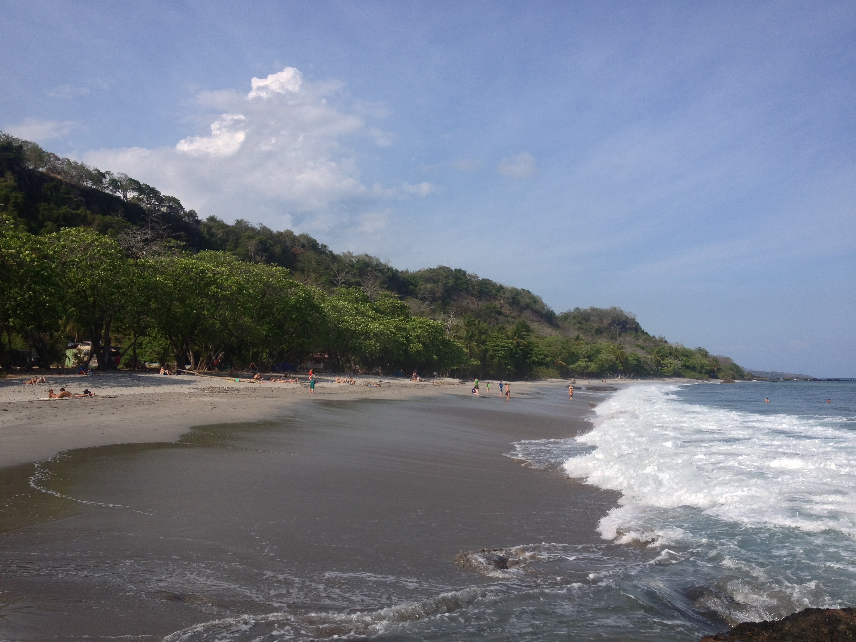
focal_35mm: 35
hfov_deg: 52.6
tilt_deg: +1.2
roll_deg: +1.1
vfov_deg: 40.7
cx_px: 428
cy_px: 321
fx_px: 865
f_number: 2.4
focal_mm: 4.28
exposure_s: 1/1783
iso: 50
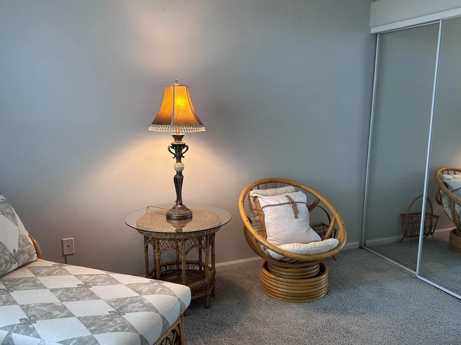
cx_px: 253
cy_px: 174
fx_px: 413
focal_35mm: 31
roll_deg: -0.5
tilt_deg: -10.2
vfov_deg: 45.4
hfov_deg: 58.2
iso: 64
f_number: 1.5
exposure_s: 1/60
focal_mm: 5.7
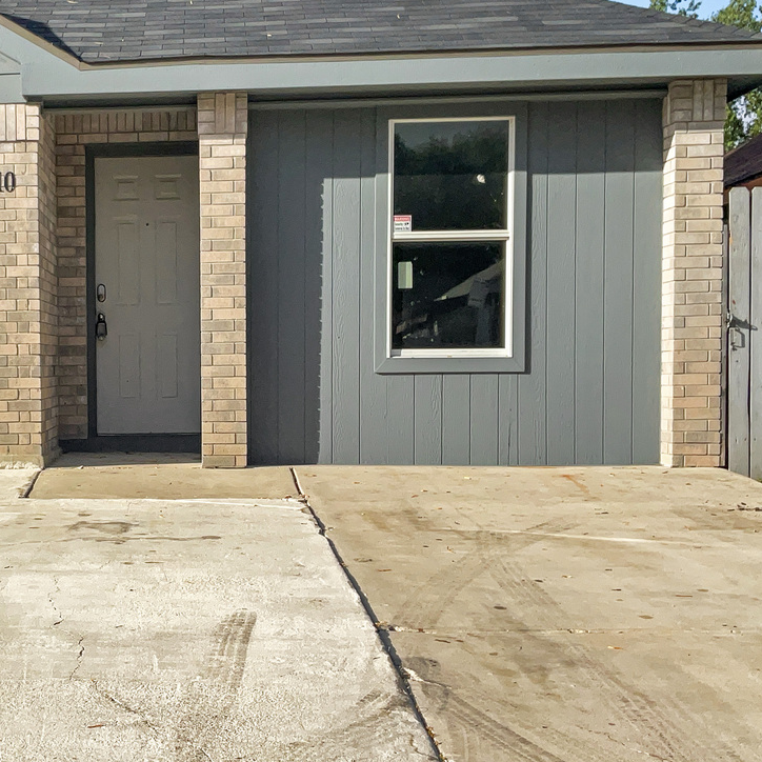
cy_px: 269
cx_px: 125
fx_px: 1270
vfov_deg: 33.2
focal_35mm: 51
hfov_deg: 32.3
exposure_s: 1/2427
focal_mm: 3
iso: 16
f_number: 1.8
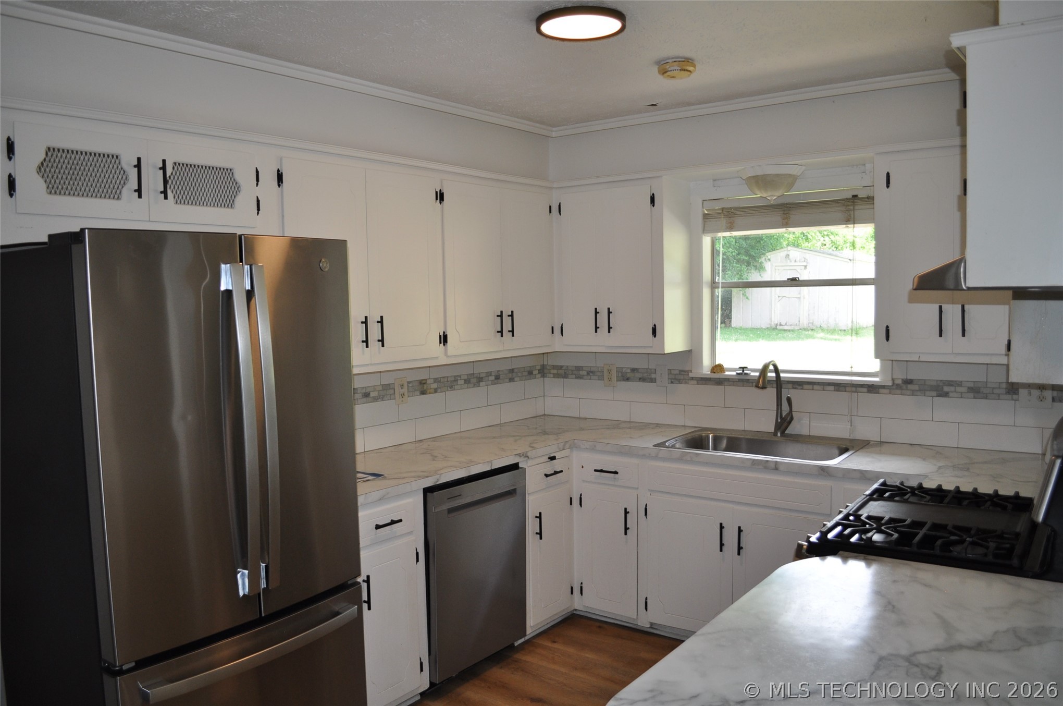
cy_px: 353
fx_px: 796
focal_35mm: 27
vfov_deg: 47.8
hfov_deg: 67.5
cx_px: 532
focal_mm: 18
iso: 400
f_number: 3.5
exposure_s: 1/160
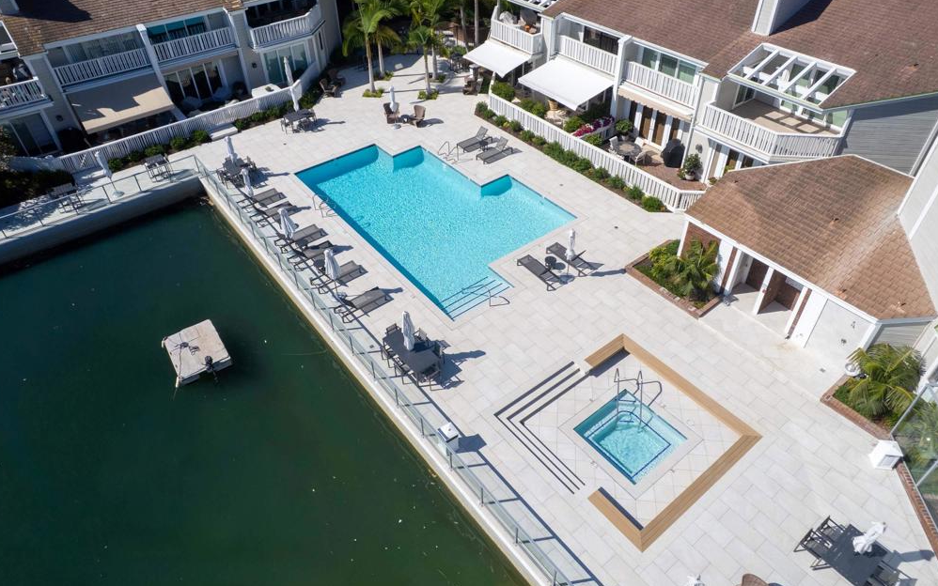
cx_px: 469
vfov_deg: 53.0
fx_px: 588
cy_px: 270
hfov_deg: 77.2
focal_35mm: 23
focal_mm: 8.38
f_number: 2.8
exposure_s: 1/240
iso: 100
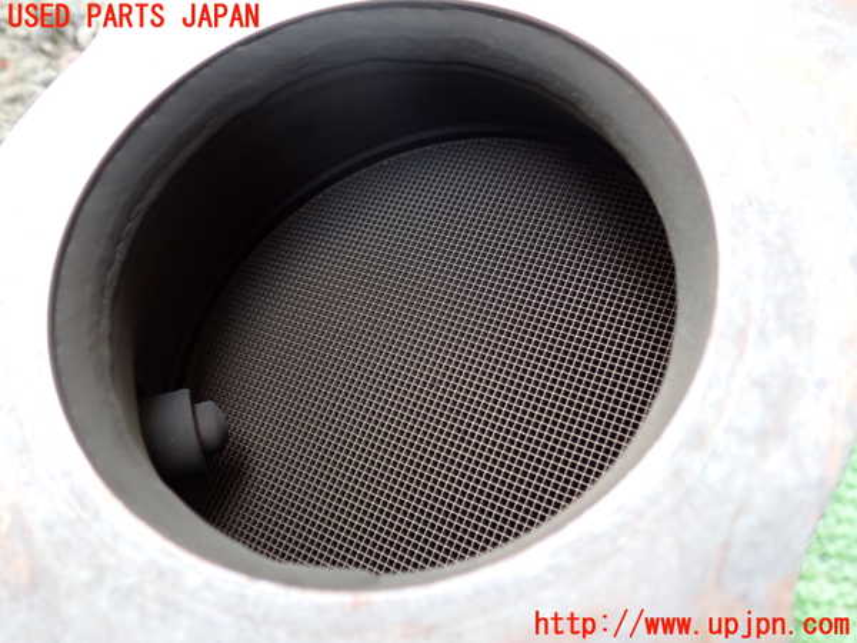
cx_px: 428
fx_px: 743
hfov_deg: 60.0
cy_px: 322
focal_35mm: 30
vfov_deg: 46.8
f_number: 2.3
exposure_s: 1/30
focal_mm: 5.4
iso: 200
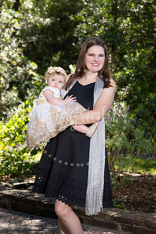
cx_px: 78
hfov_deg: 14.7
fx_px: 604
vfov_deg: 21.9
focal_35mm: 93
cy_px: 117
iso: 200
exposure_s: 1/200
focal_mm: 93
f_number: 5.6
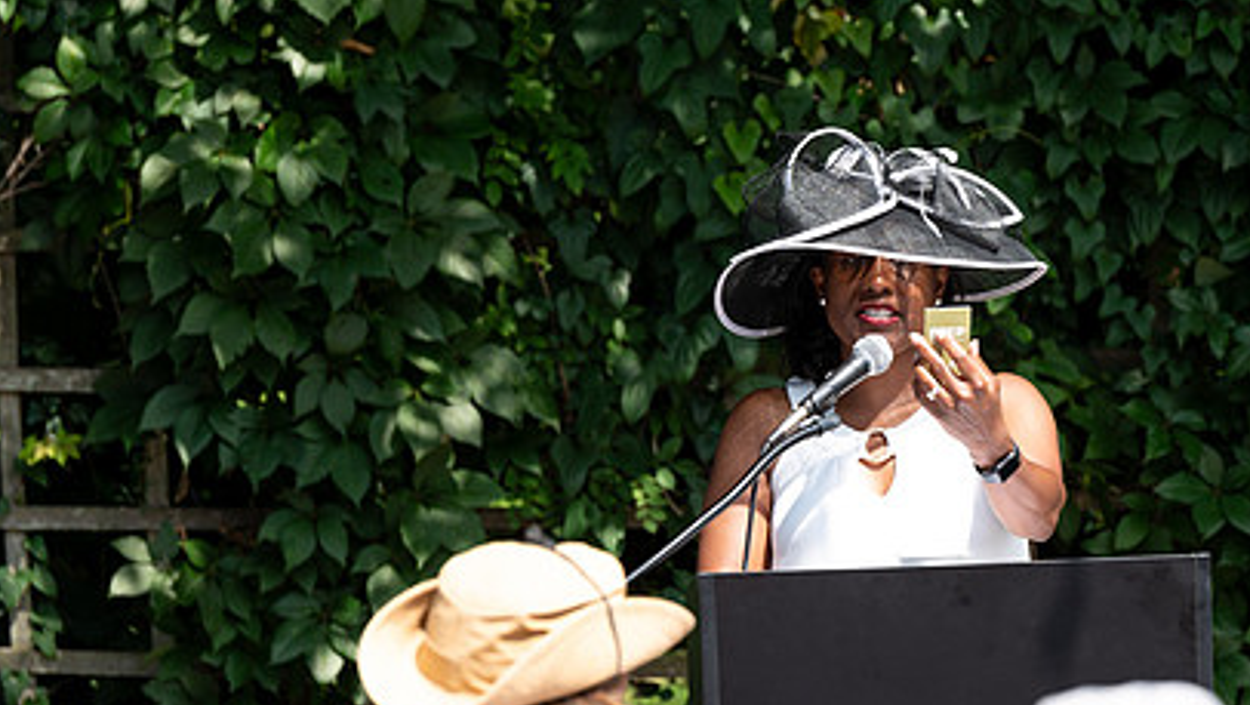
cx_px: 791
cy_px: 363
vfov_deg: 4.3
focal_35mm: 284
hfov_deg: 7.6
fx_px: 9419
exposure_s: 1/320
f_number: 6.3
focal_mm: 190
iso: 100
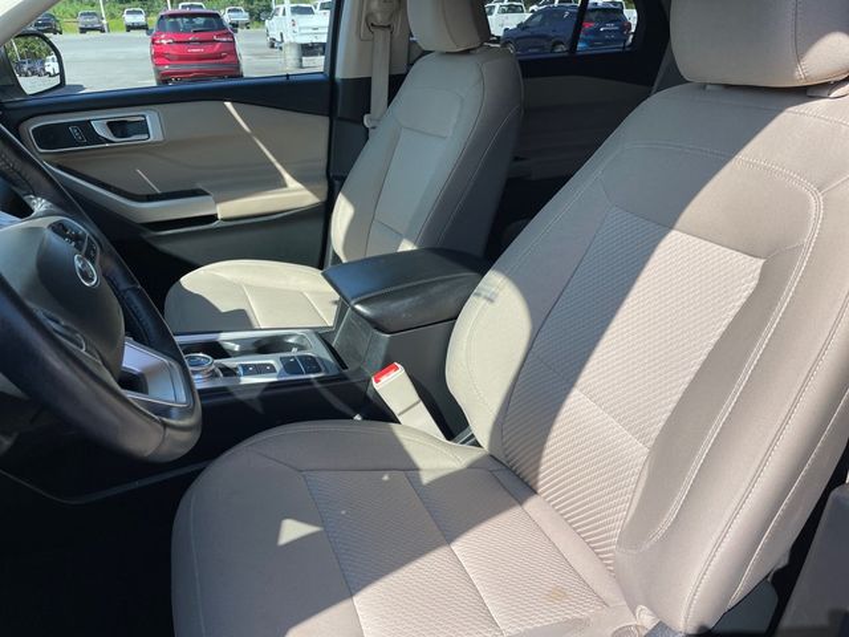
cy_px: 318
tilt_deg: -26.3
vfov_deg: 53.1
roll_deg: +0.1
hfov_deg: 67.3
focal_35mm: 26
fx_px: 638
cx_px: 424
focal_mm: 4.2
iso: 32
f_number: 1.6
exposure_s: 1/1401
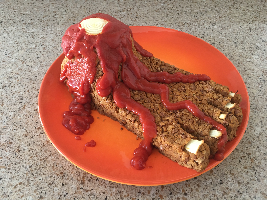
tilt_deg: -49.3
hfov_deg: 61.7
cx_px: 134
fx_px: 224
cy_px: 100
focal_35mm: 29
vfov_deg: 48.2
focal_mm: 4.15
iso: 64
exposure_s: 1/15
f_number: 2.2
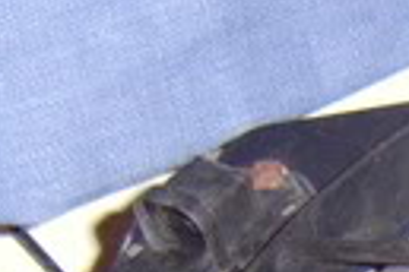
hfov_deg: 9.6
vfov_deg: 6.6
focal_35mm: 200
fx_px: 2272
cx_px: 828
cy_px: 557
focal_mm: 8.13
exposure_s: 1/30
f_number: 2.7
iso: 141
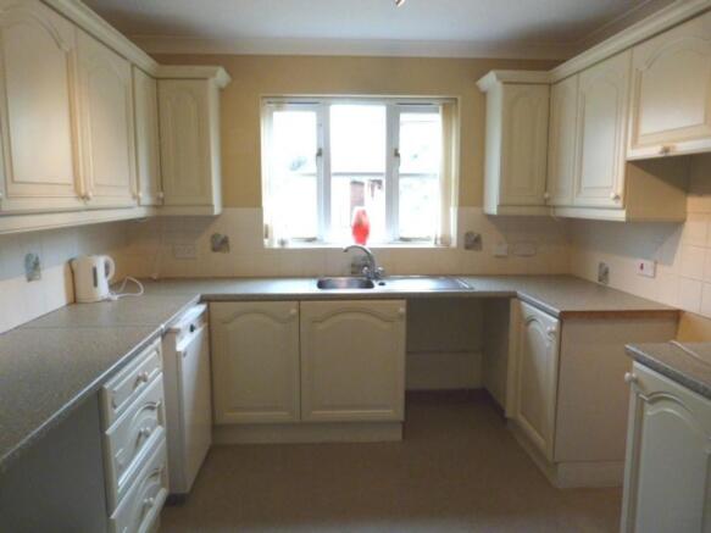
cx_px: 356
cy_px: 266
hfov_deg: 69.4
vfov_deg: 54.9
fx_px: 513
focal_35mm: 25
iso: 400
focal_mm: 4.5
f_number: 2.8
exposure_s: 1/125
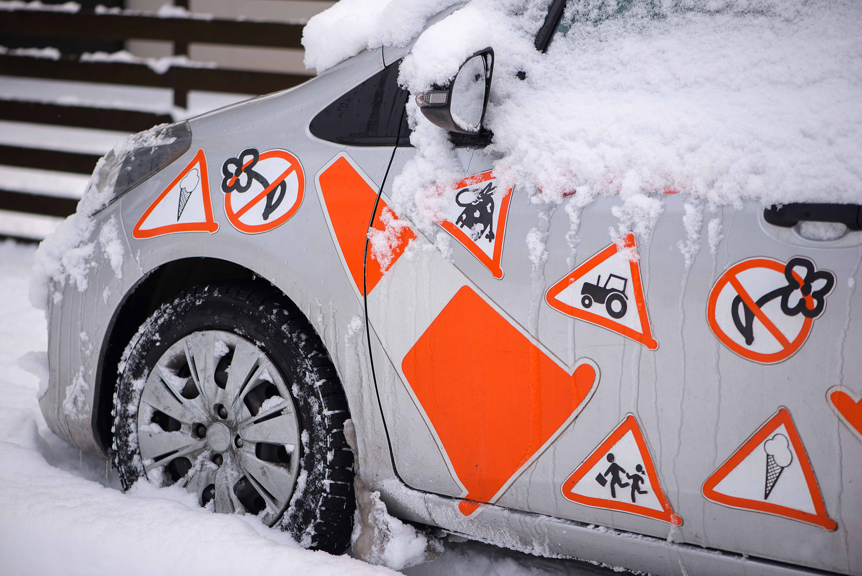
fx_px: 2515
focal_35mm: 105
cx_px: 431
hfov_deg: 19.4
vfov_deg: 13.1
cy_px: 288
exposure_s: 1/250
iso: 100
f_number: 3.5
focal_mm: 105
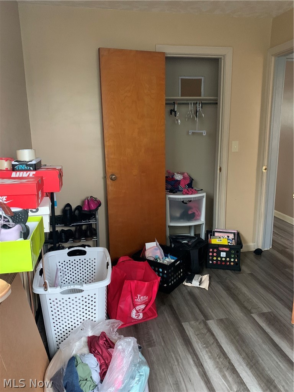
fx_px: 294
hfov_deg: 53.1
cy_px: 196
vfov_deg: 67.3
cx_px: 147
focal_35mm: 26
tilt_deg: -9.7
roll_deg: +1.7
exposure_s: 1/30
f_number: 1.8
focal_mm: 4.25
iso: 640
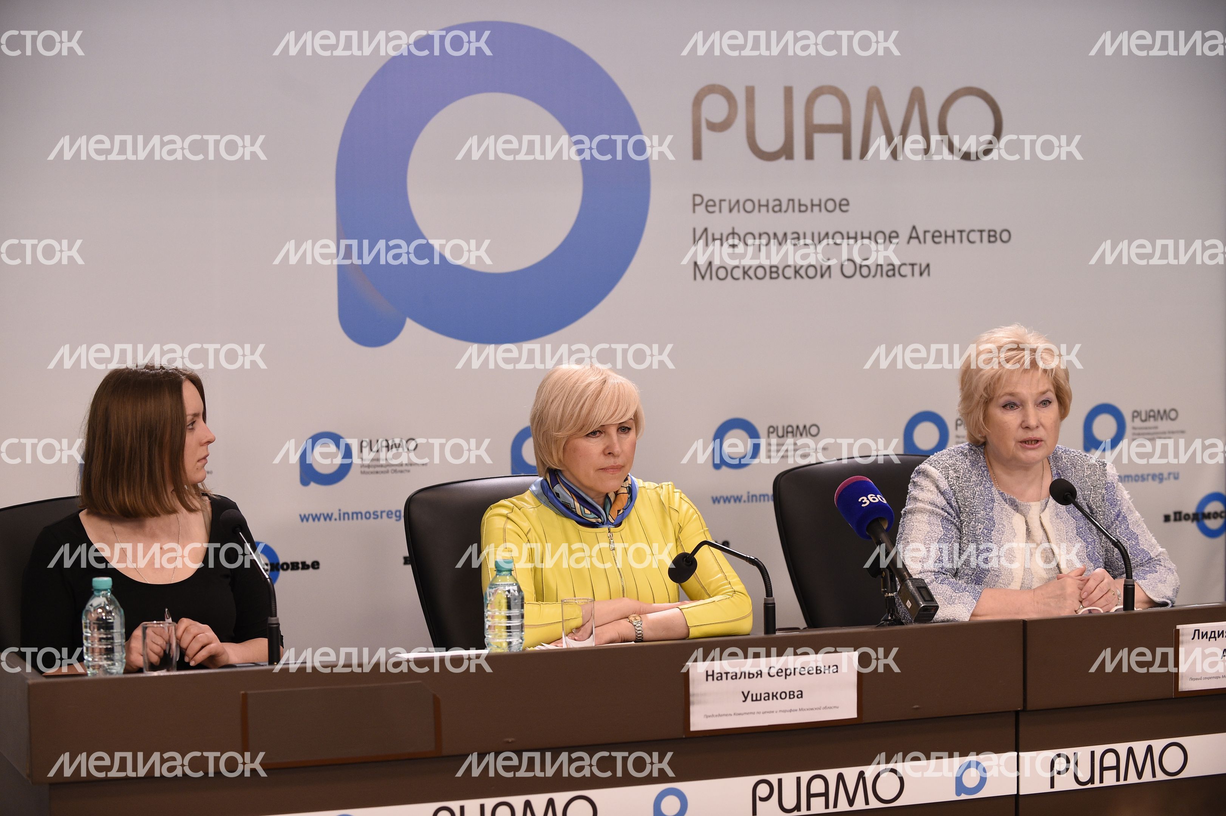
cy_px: 408
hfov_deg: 25.4
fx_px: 2723
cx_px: 613
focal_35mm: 80
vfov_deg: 17.0
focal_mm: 80
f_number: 4
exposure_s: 1/320
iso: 1600
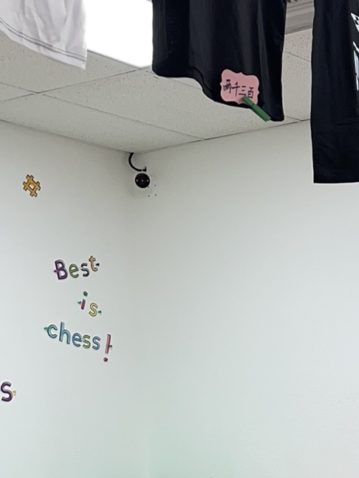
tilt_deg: -5.9
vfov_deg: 23.3
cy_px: 523
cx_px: 389
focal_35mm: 79
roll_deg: +1.0
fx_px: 1092
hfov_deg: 18.0
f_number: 1.6
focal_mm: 5.1
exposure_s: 1/120
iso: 40
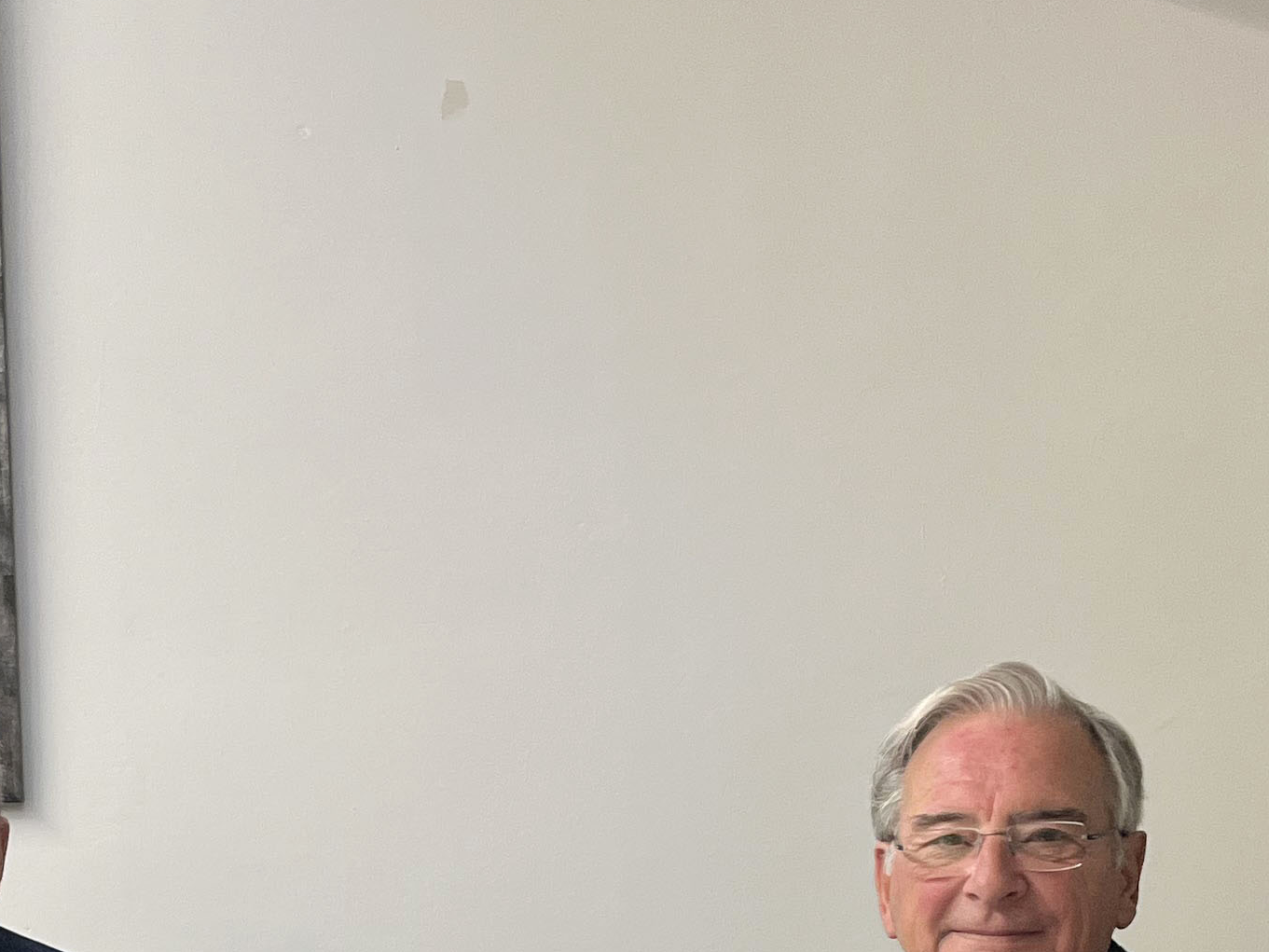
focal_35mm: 77
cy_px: 1291
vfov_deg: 17.7
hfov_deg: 25.2
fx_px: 2823
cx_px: 434
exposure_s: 1/50
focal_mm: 5.1
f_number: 1.6
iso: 125
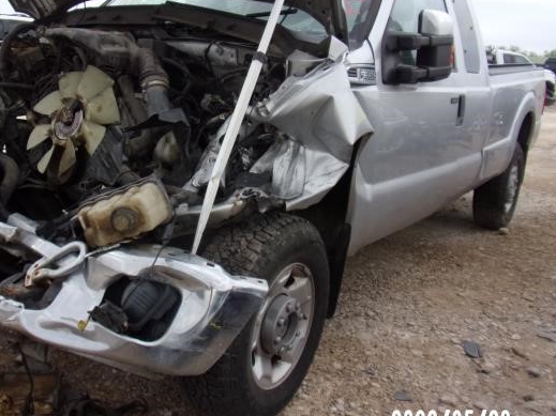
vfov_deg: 38.5
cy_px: 172
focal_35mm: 37
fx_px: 594
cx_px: 207
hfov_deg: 49.6
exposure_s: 1/80
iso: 80
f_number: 3.3
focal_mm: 4.3
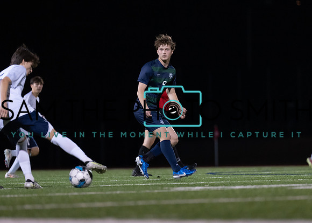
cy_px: 119
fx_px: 2824
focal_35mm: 319
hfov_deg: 6.3
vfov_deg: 4.5
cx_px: 178
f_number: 2.8
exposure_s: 1/1000
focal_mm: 200
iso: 2500
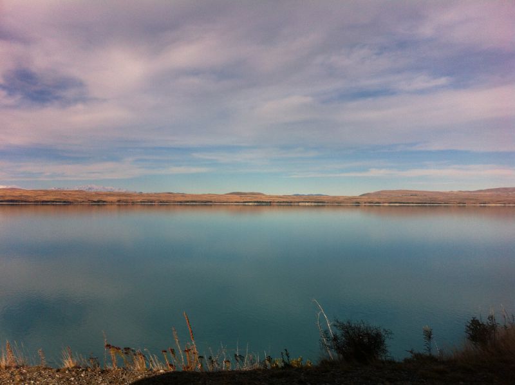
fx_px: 520
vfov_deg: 40.6
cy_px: 192
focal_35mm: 35
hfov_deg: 52.7
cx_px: 258
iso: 80
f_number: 2.8
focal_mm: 3.85
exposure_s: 1/2742
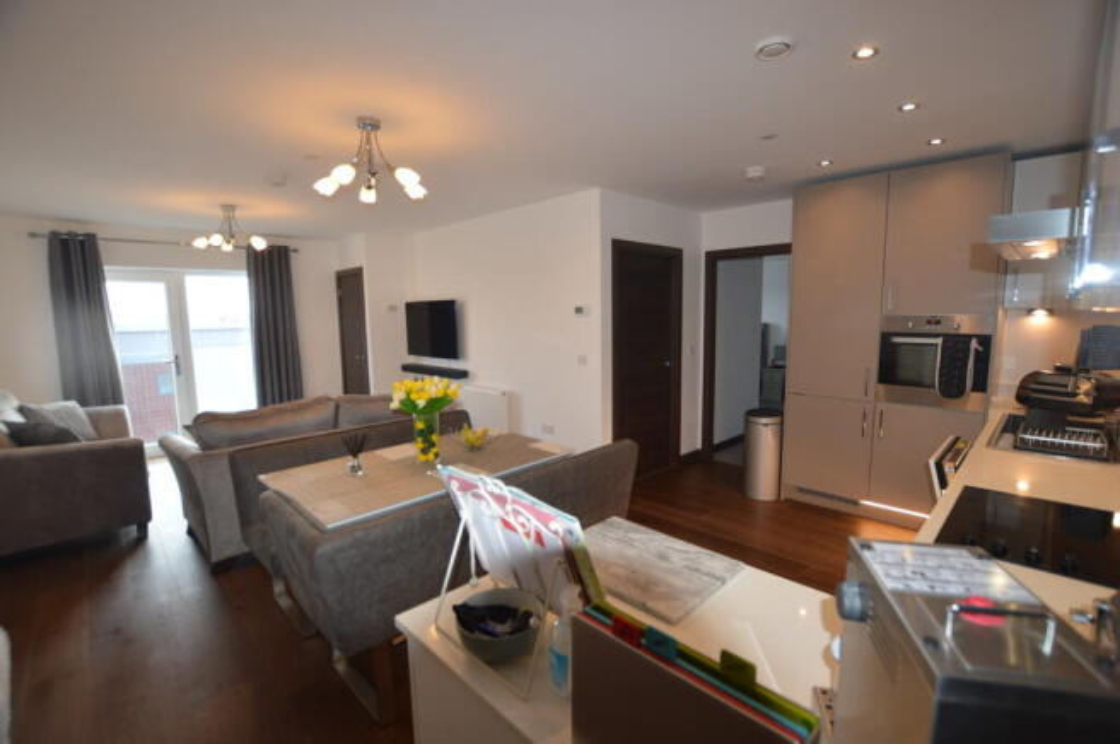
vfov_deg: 77.2
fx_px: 466
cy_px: 372
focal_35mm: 15
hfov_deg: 100.4
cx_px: 560
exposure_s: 1/125
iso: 360
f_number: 4
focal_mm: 10
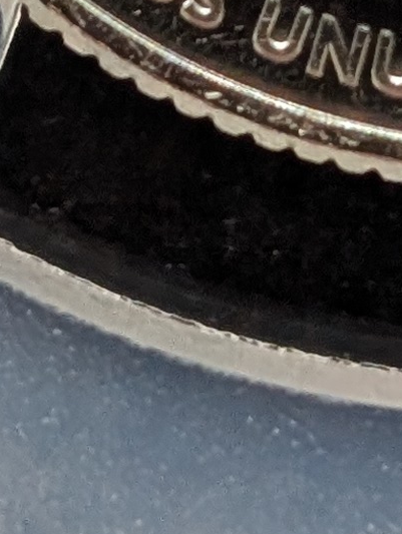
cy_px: -196
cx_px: 223
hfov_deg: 4.0
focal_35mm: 375
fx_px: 5795
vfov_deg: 5.2
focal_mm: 6.9
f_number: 1.68
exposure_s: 1/105
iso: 61
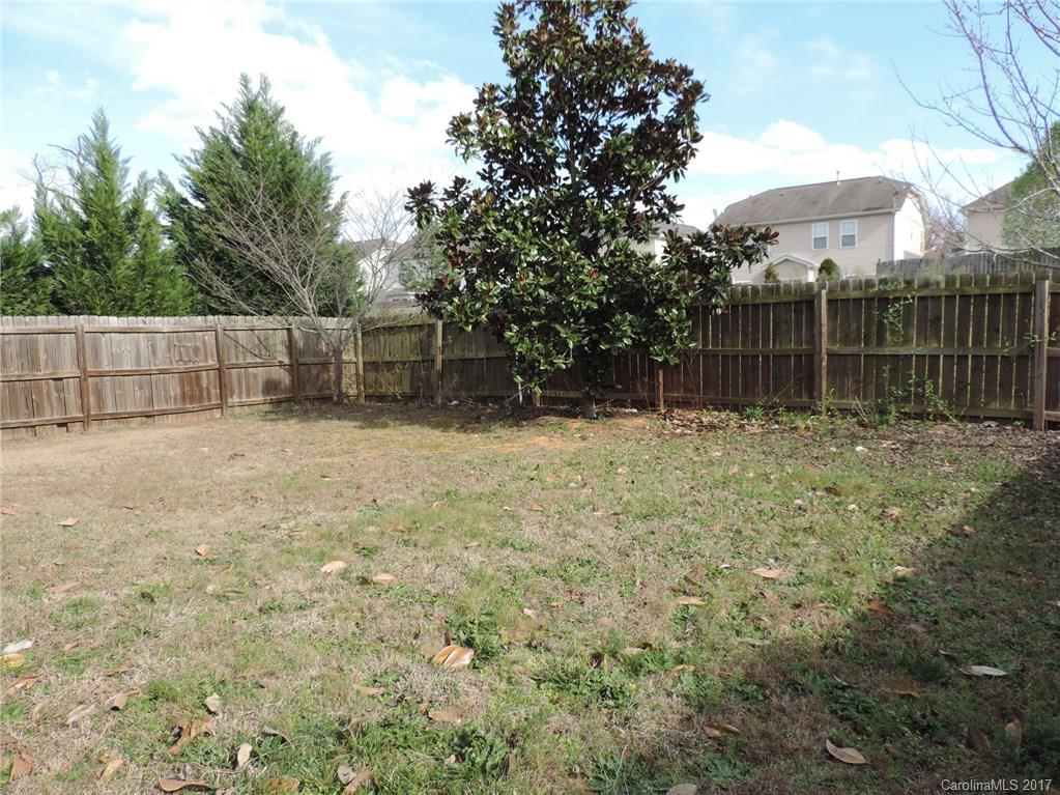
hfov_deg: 71.6
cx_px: 530
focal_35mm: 24
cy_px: 398
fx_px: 735
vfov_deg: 56.8
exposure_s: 1/500
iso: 80
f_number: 3
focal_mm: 4.3
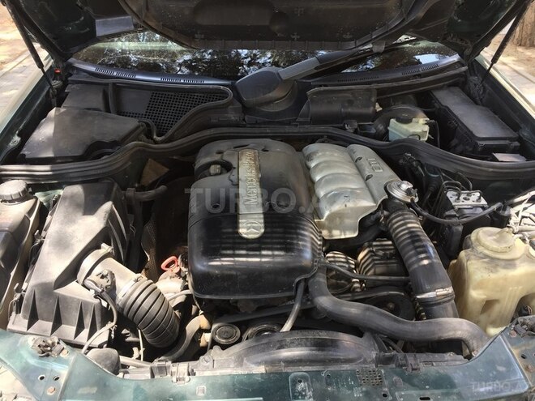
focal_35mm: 29
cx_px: 268
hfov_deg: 61.7
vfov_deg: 48.2
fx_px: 448
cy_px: 200
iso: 40
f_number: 2.2
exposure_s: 1/50
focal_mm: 4.15
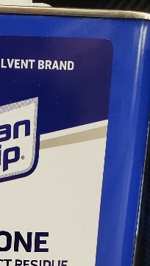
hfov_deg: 18.7
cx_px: 6
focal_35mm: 63
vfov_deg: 32.1
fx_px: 445
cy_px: 226
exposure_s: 1/40
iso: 250
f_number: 2.4
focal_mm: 4.3
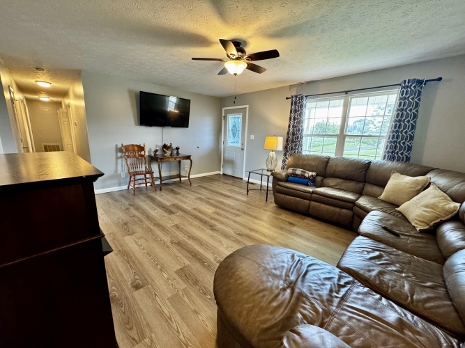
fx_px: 188
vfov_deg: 85.7
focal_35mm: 14
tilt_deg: -12.8
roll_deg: -2.4
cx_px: 232
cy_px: 174
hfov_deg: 102.1
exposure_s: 1/60
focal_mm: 2.22
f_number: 2.2
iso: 400
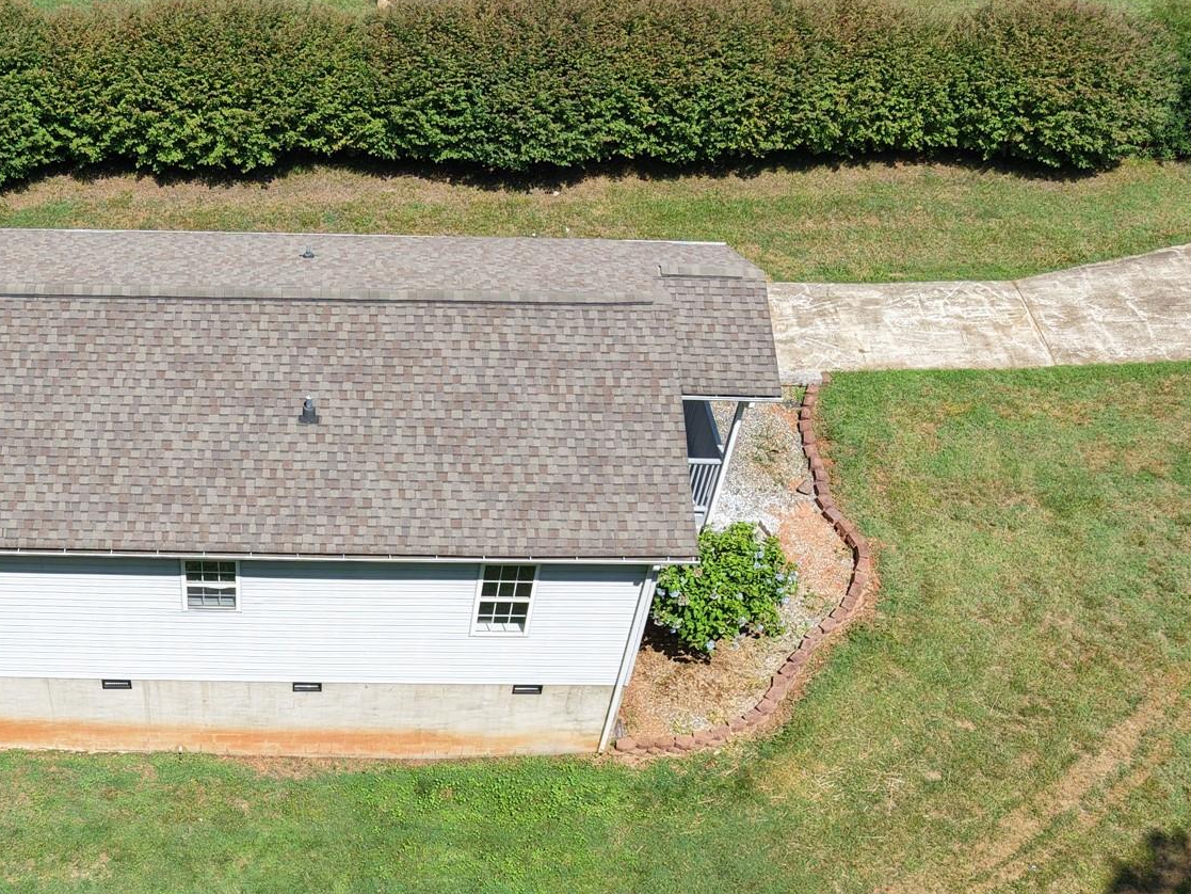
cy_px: 776
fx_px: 1514
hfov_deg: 41.5
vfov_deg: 31.6
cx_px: 277
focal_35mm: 44
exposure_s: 1/3200
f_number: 1.8
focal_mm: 8.67
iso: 210
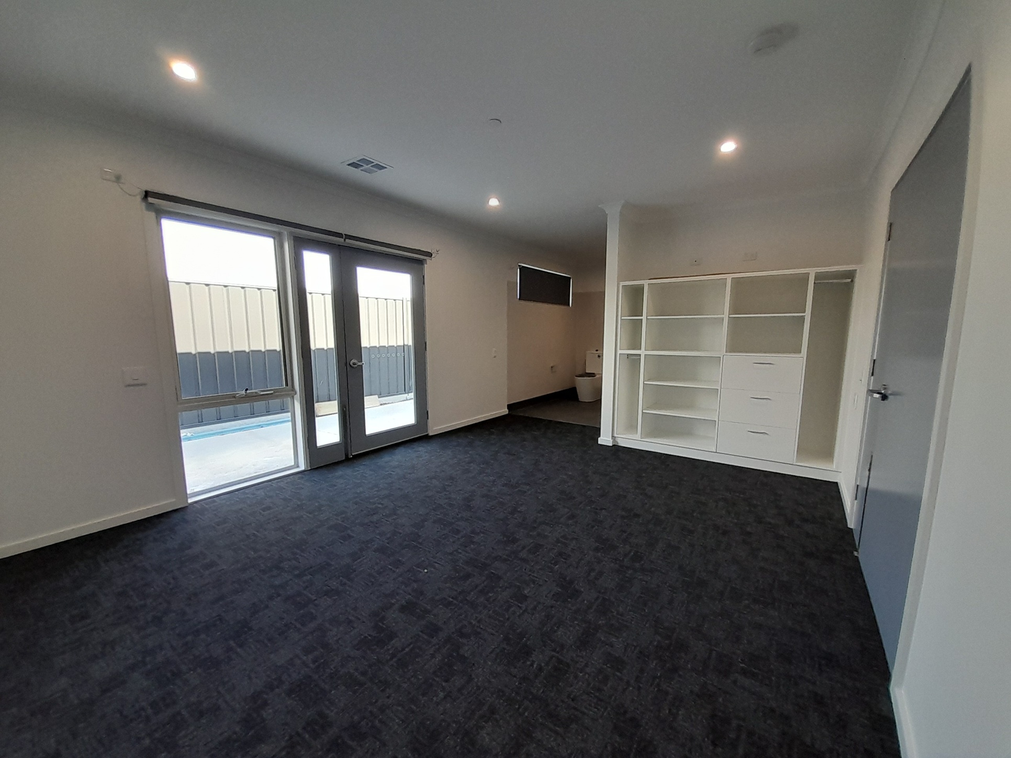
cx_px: 506
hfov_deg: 106.2
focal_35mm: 13
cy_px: 379
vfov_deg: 89.9
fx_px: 380
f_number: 2.2
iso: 64
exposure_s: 1/40
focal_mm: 1.13
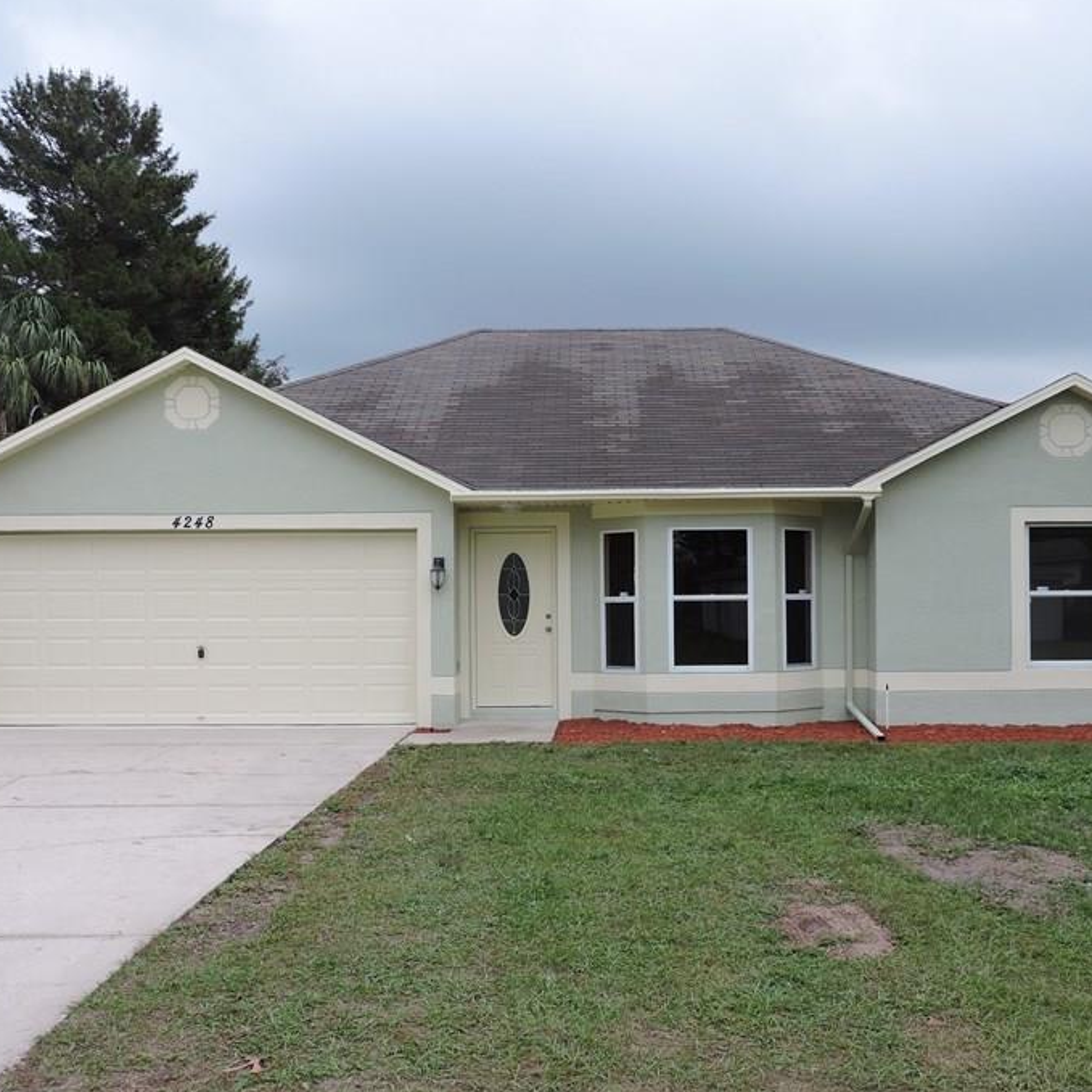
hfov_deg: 41.8
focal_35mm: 40
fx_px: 1428
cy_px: 581
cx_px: 621
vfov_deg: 41.8
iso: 100
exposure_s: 1/125
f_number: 3.1
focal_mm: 5.4
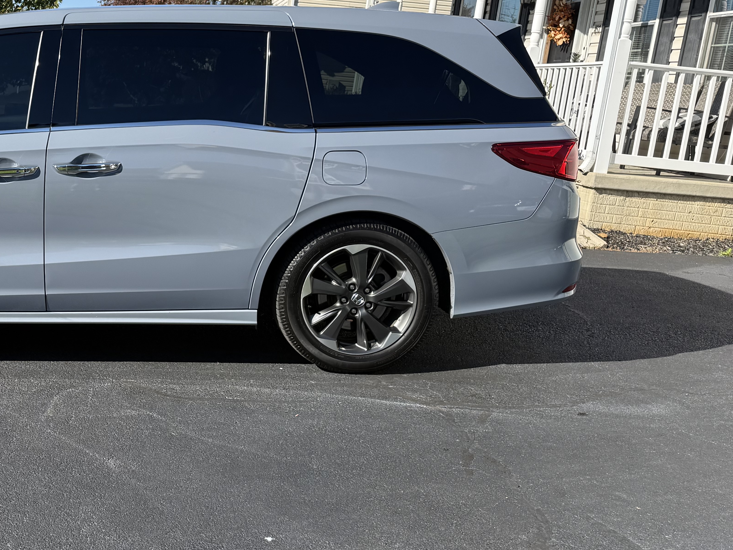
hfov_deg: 40.8
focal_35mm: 43
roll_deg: -5.6
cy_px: 227
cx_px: 88
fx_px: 911
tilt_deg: -8.9
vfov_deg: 33.5
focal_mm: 6.76
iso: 80
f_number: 1.78
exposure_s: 1/3279
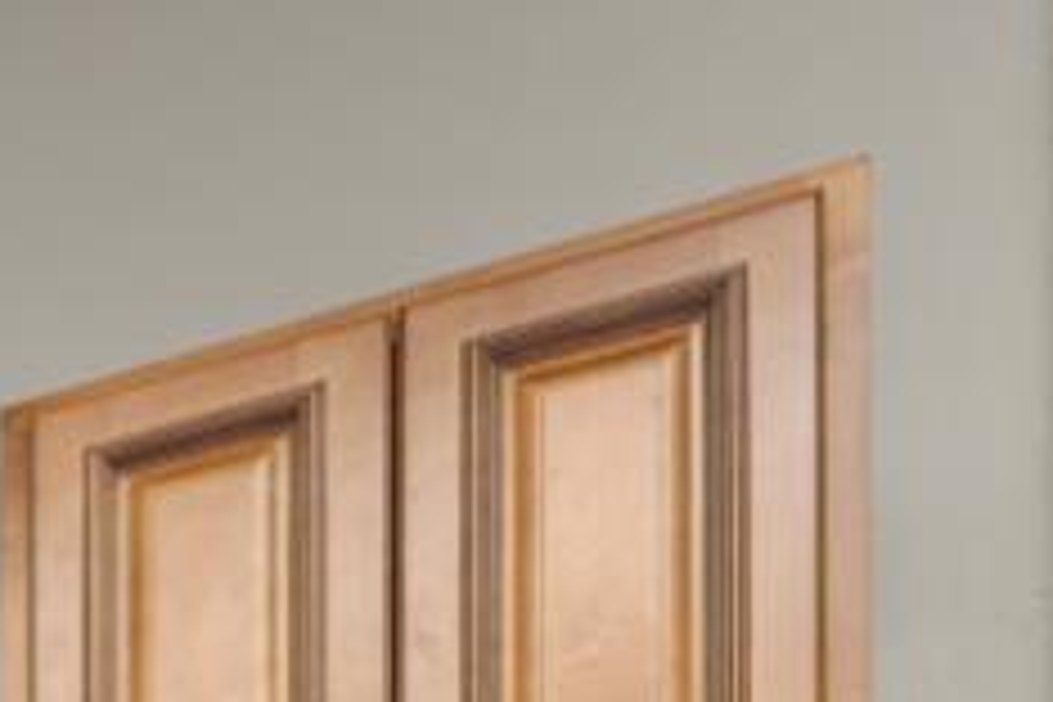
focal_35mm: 77
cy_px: 1674
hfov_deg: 18.2
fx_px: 2252
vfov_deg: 13.3
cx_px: -1030
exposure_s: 1/25
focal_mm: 12
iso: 800
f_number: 5.6
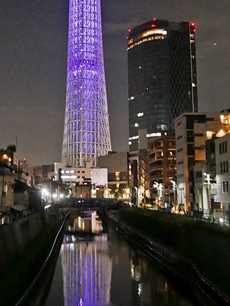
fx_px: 557
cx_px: 73
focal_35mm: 63
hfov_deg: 23.2
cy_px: 63
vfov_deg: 30.0
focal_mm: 14
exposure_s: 1/15
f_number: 3.5
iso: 3200
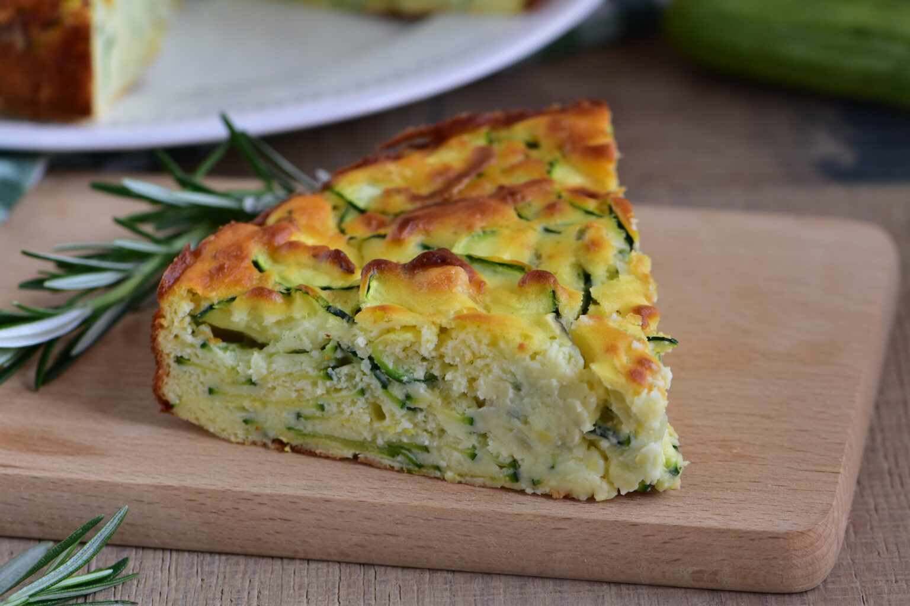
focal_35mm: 158
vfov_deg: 8.7
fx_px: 3981
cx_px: 455
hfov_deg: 13.0
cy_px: 303
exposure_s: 1/50
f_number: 5.6
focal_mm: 105
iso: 400
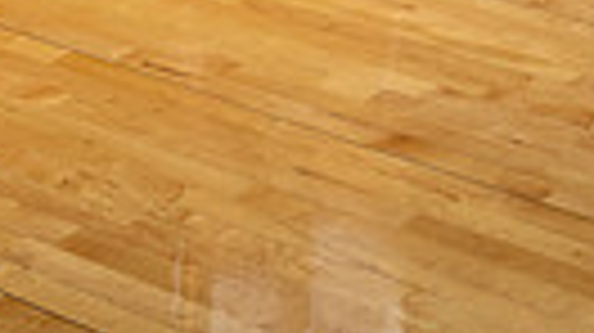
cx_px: 104
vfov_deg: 7.9
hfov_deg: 16.1
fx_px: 2077
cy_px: -675
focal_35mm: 132
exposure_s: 1/250
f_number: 8
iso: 800
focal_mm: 37
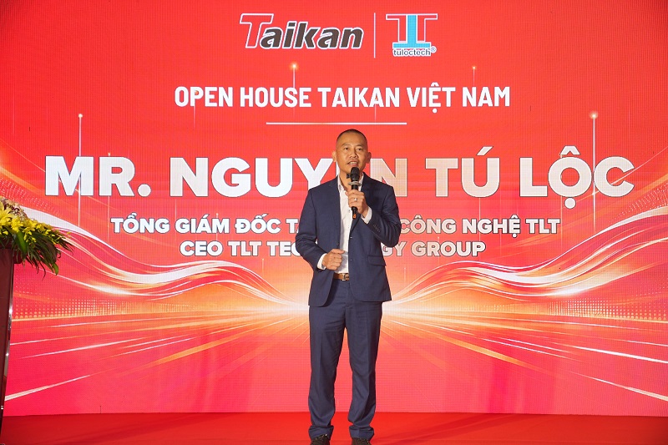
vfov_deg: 20.3
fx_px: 1243
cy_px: 222
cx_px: 334
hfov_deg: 30.1
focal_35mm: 67
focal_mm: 67
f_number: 3.2
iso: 500
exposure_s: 1/160
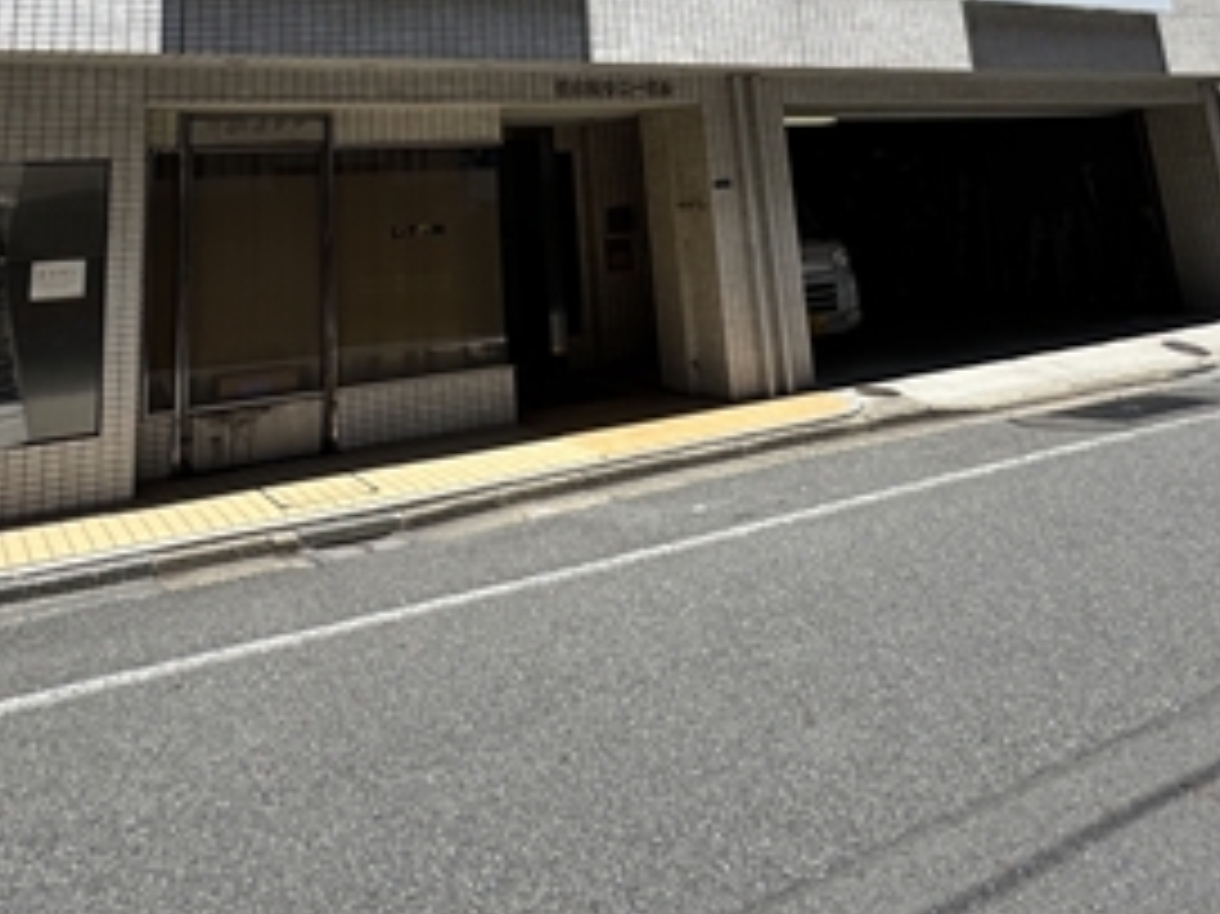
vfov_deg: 38.3
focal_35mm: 31
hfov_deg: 58.1
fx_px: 1092
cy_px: -72
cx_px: 518
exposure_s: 1/1277
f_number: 2.2
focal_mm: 2.22
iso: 50
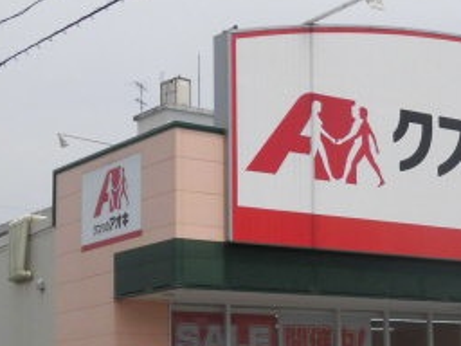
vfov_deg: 15.4
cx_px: 556
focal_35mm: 95
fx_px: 1265
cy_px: 305
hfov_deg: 19.4
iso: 100
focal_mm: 6.77
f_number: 9.3
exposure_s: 1/400
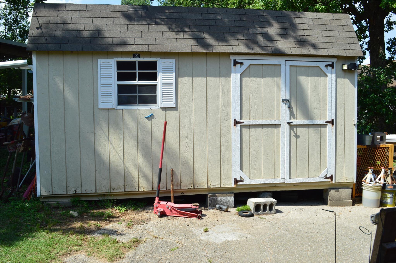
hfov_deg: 57.3
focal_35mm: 33
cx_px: 198
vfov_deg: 39.9
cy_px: 132
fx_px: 363
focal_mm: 22
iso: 400
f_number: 11
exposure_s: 1/400
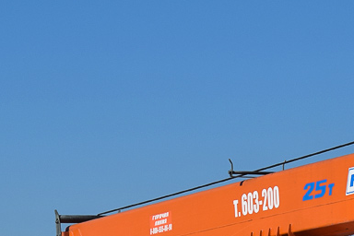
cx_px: 324
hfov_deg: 9.1
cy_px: 294
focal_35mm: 225
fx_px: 2212
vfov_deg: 6.1
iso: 100
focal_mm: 48
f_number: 7.1
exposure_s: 1/800
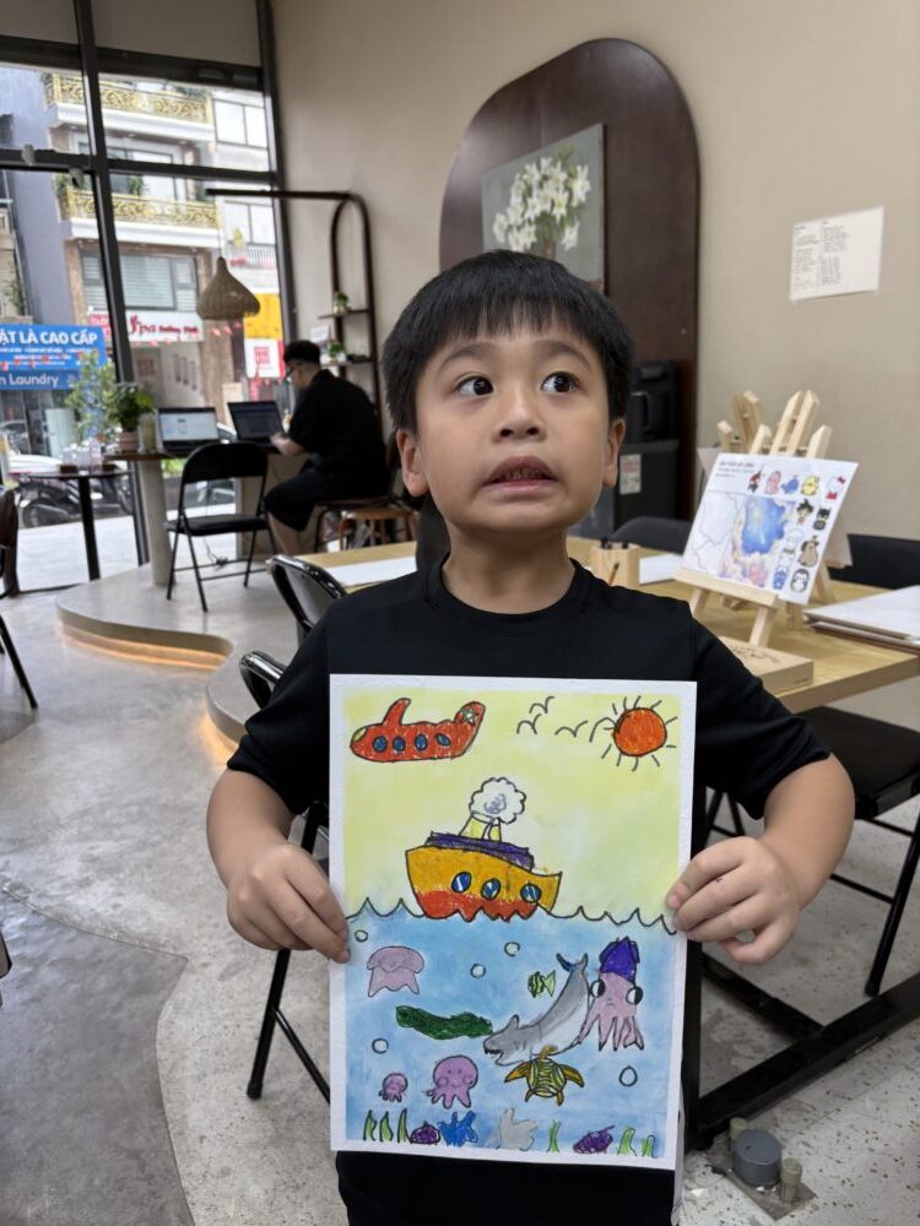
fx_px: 921
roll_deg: +2.0
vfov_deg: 67.3
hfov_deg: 53.1
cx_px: 460
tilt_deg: -13.2
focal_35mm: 26
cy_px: 613
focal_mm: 5.96
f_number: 1.6
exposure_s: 1/100
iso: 50
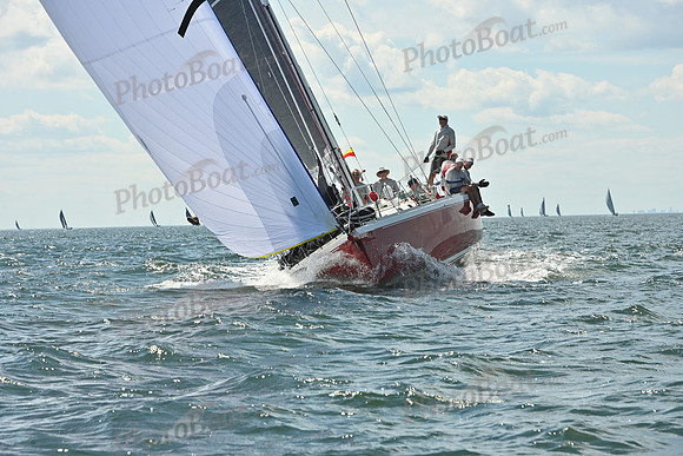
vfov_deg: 11.0
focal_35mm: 125
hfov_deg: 16.4
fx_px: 2372
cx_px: 342
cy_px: 228
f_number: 11
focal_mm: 125
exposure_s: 1/1000
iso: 250
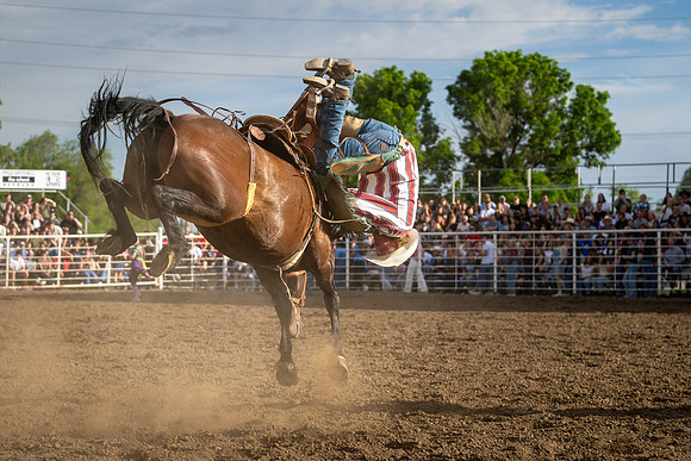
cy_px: 278
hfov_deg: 21.6
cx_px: 332
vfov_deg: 14.5
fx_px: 1811
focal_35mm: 94
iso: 800
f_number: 3.5
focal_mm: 70
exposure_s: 1/10000
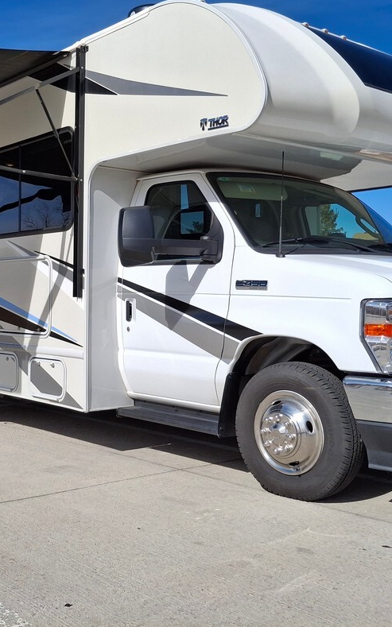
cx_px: 122
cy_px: 247
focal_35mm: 43
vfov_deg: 45.9
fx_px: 735
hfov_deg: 29.6
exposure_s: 1/3300
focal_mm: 4.69
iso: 32
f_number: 1.8
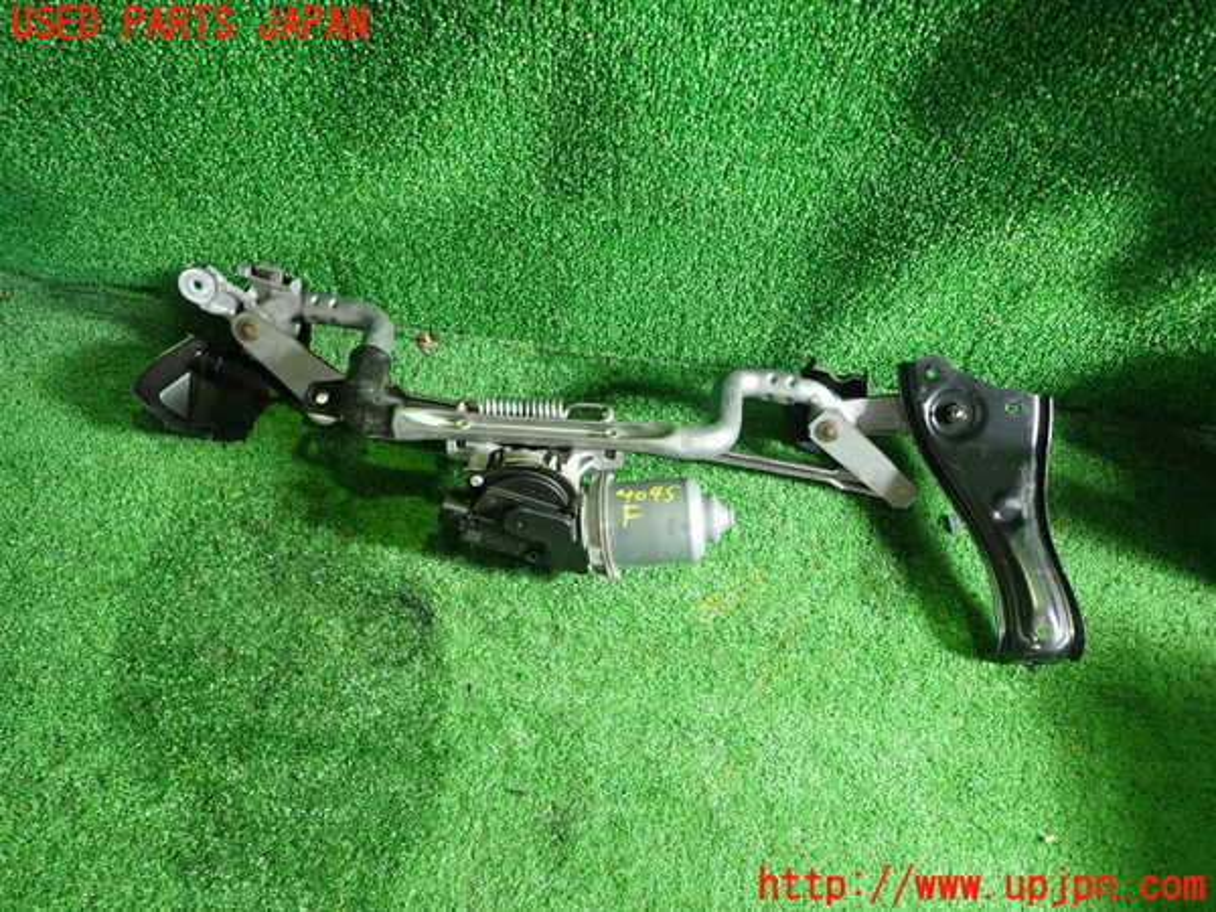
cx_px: 608
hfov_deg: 69.4
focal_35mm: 25
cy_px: 456
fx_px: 878
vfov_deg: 54.9
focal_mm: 4.5
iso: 200
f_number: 2
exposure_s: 1/30
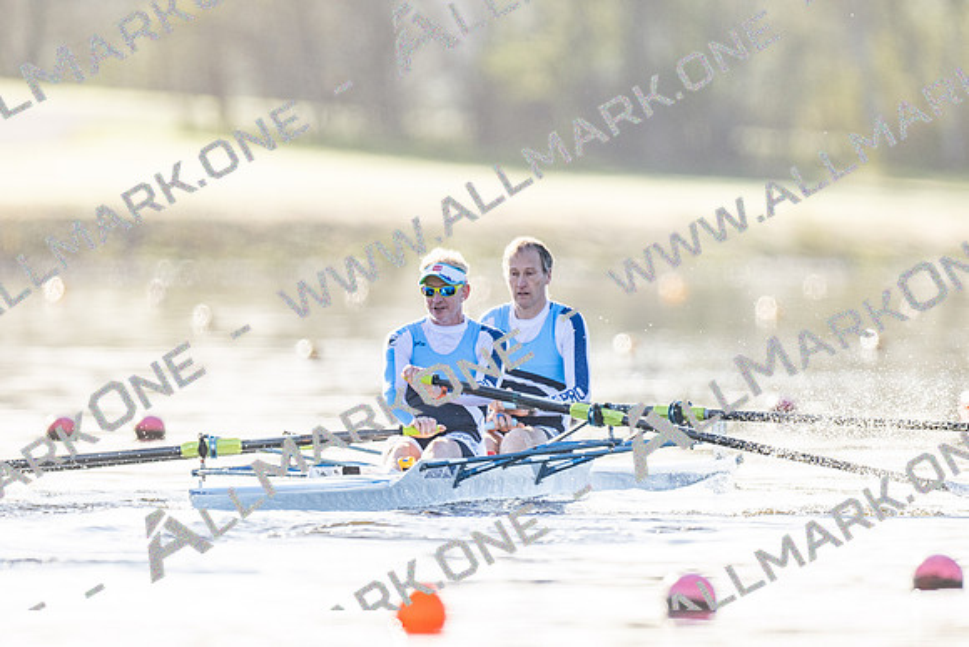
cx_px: 484
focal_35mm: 900
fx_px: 24242
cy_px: 324
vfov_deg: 1.5
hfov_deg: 2.3
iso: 500
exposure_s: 1/2500
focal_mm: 600
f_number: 4
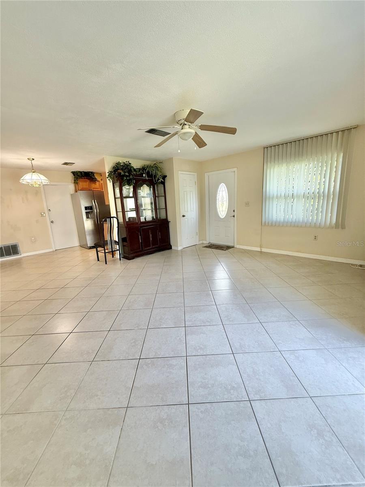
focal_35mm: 14
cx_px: 182
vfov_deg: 102.1
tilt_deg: -11.3
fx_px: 197
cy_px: 244
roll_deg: +3.2
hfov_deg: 85.7
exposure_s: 1/120
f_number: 2.2
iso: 200
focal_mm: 2.22
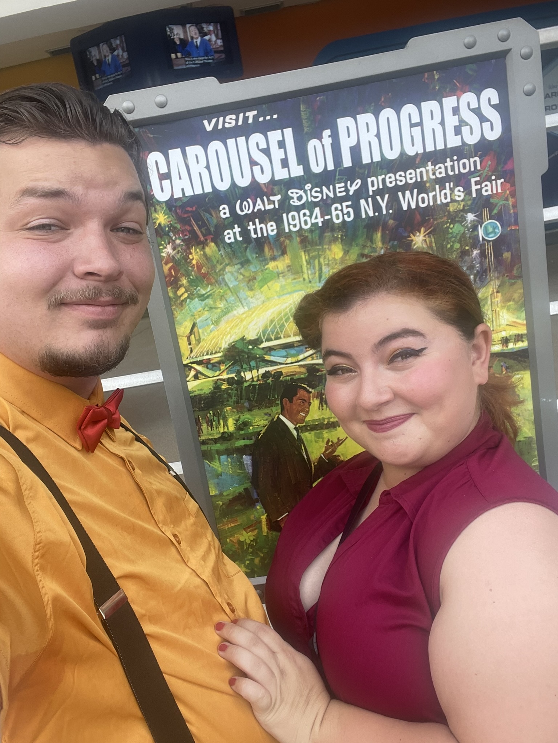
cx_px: 279
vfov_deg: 60.0
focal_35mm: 30
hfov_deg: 46.8
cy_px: 372
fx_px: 645
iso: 25
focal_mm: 2.71
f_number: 2.2
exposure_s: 1/231
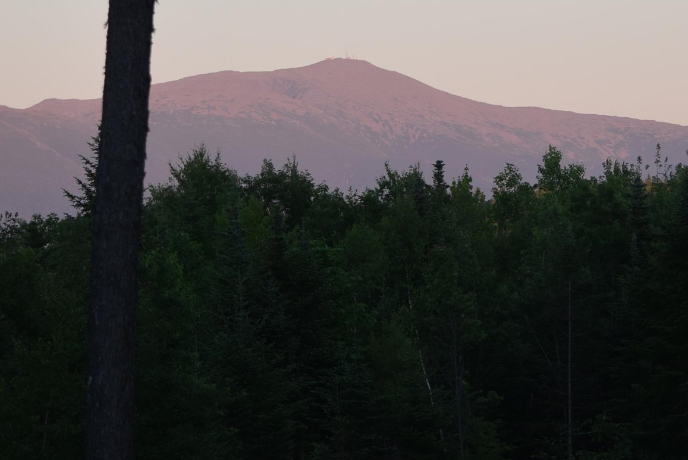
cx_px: 385
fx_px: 5584
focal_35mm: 292
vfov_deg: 4.7
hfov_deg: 7.1
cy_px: 98
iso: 400
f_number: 4.8
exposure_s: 1/250
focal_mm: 110
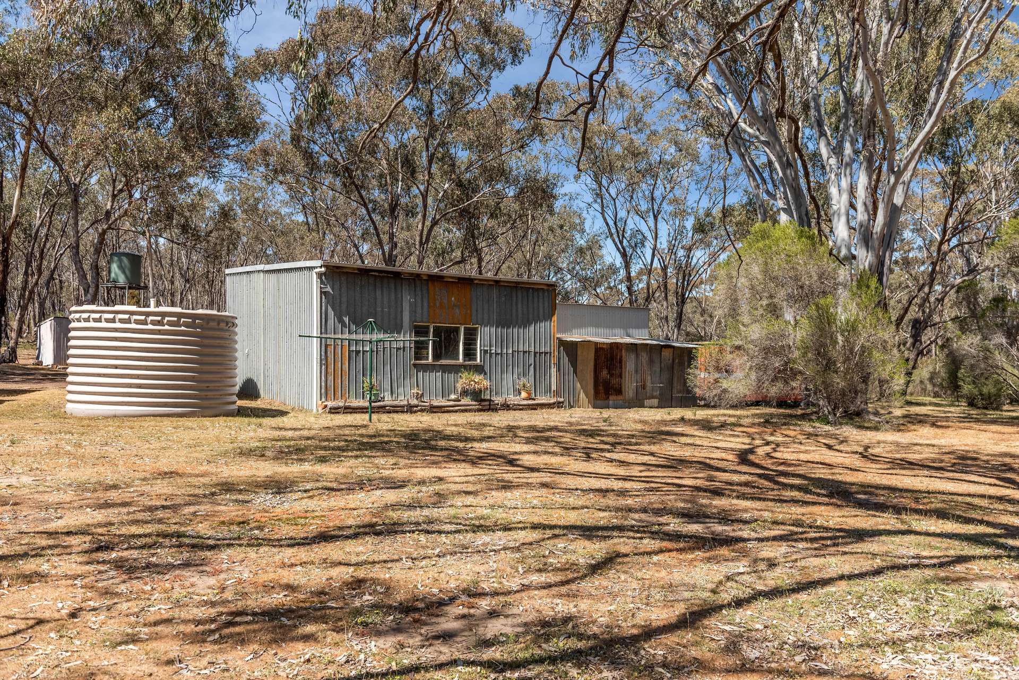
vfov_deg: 42.3
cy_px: 340
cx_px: 510
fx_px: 877
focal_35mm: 31
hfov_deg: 60.3
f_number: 5.6
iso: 200
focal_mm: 31
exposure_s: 1/800
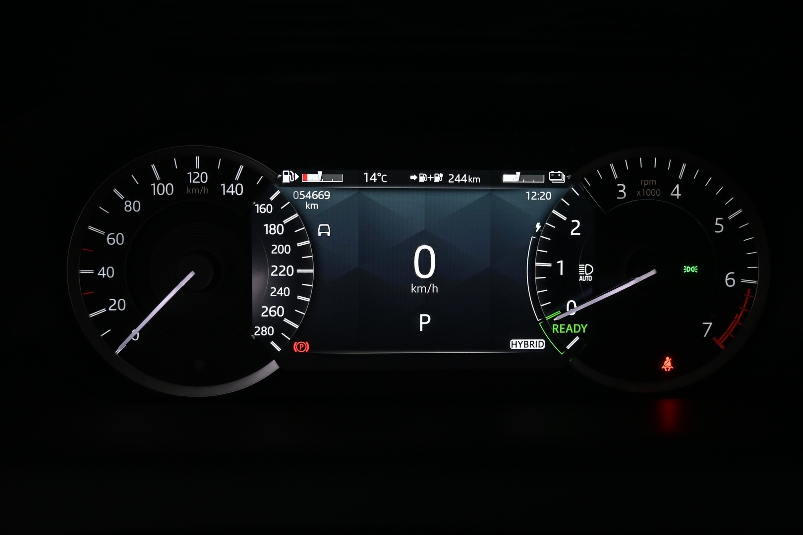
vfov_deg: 40.0
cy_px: 268
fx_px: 736
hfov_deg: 57.2
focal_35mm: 33
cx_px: 402
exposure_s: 1/40
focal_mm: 22
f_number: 4
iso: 720
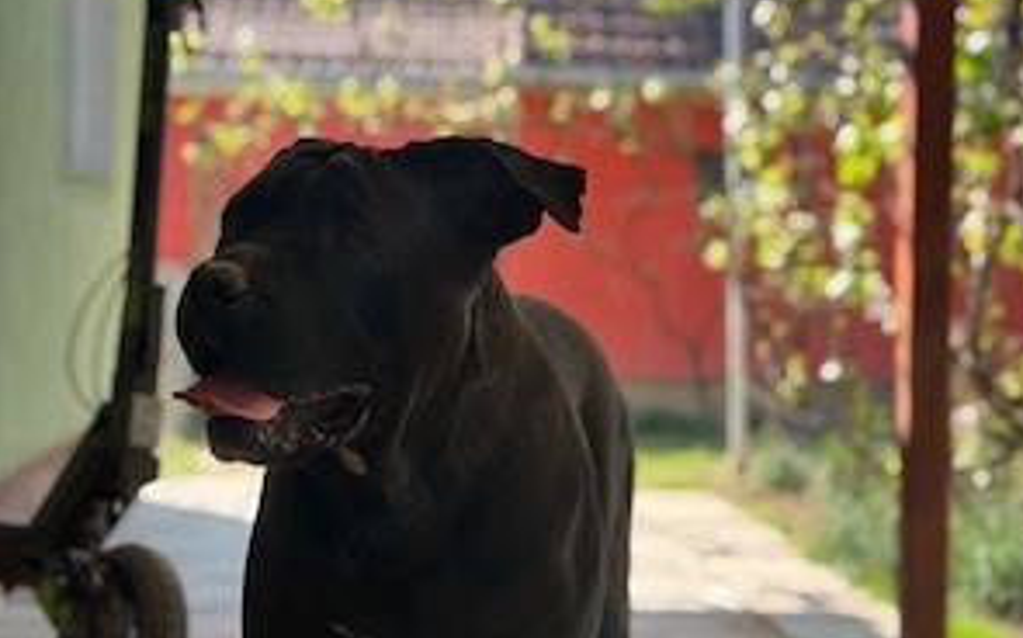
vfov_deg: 18.8
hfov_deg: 29.8
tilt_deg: +0.3
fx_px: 1923
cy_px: 253
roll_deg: -1.3
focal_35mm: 69
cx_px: 513
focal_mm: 6.76
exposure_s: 1/379
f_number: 1.78
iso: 64
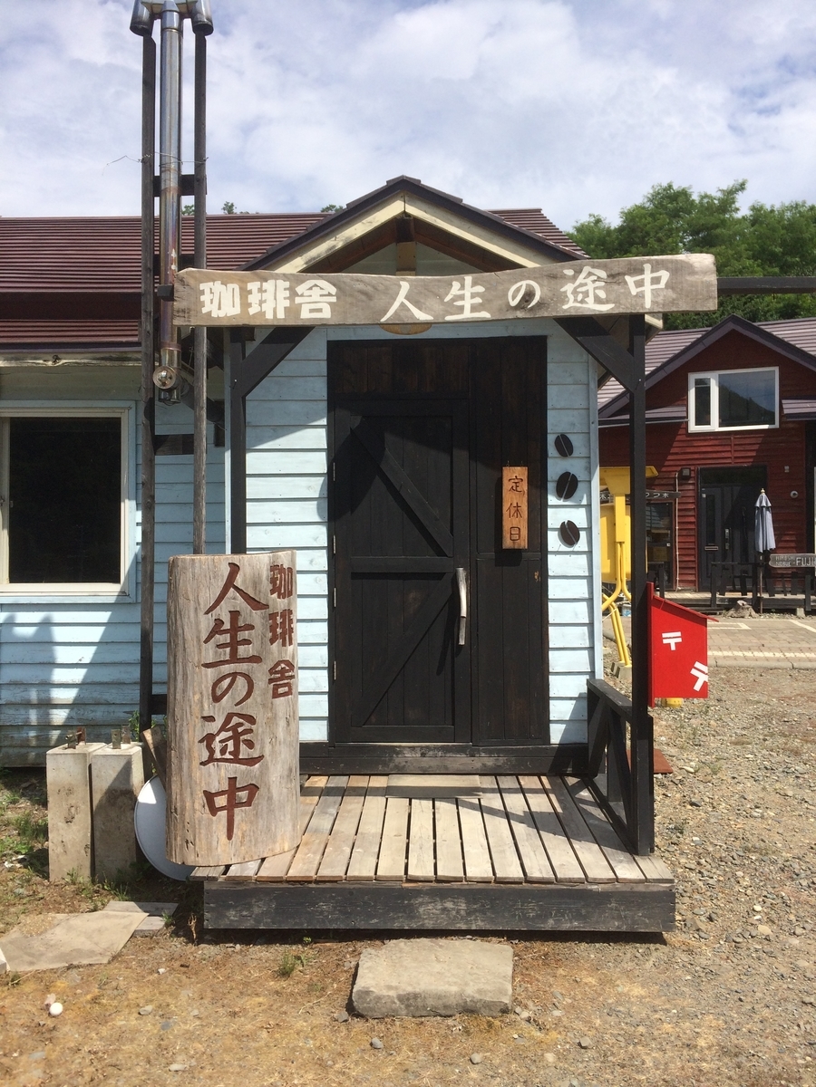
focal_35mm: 29
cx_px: 408
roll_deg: +0.9
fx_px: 911
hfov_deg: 48.2
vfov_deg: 61.7
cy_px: 544
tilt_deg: -0.2
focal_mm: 4.15
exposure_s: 1/3165
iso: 32
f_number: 2.2
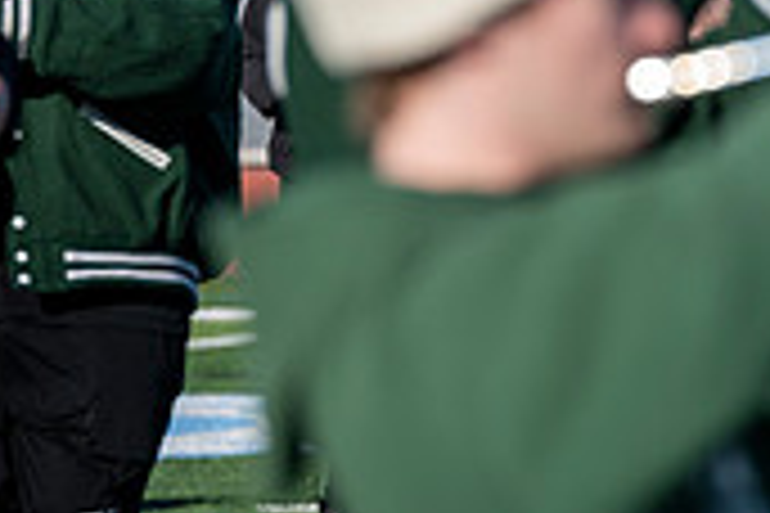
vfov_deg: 2.0
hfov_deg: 3.0
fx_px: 14543
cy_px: -25
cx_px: 1274
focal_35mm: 680
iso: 250
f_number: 5
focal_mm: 200
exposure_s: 1/2000
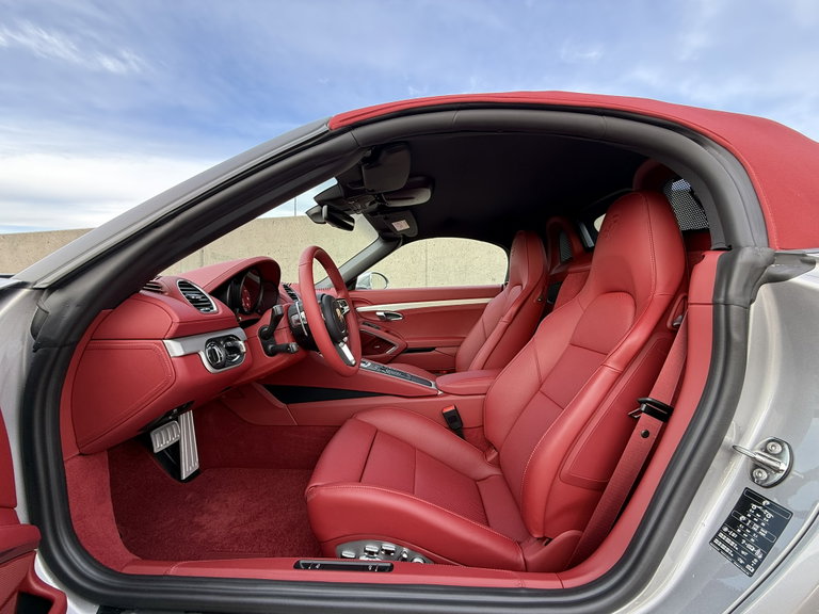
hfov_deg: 102.1
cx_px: 410
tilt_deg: -1.4
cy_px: 307
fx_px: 331
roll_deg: +0.2
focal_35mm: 14
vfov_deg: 85.7
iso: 64
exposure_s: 1/99
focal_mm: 2.22
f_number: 2.2
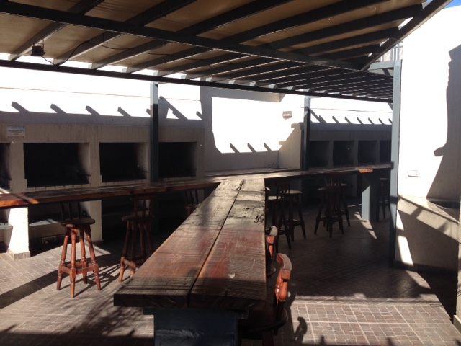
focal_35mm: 35
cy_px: 173
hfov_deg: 52.6
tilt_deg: -7.0
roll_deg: +1.7
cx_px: 230
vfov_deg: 40.7
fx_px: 466
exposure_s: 1/756
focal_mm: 4.28
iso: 50
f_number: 2.4
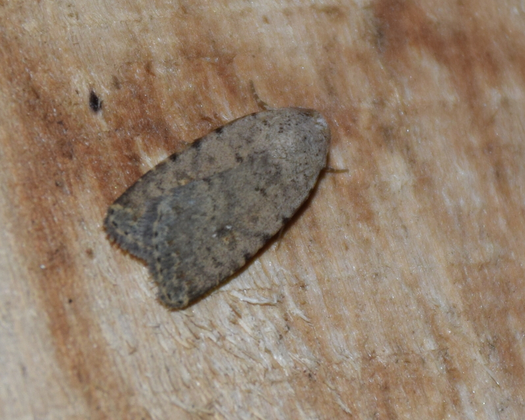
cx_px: 213
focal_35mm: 238
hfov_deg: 8.1
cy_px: 210
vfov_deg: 6.5
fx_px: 3698
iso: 320
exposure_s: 1/60
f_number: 5.6
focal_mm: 140
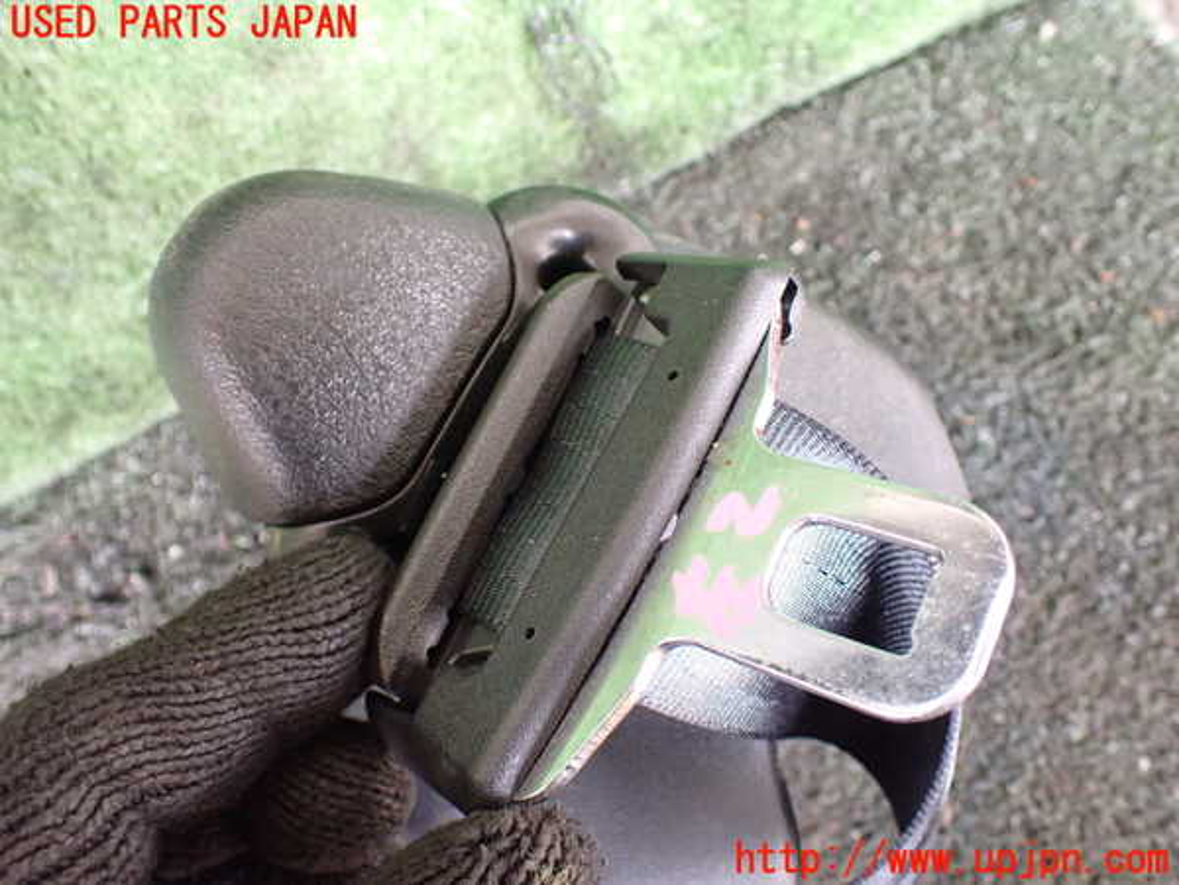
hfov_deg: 60.0
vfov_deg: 46.8
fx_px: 1022
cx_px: 590
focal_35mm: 30
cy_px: 442
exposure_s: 1/80
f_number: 2.3
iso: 800
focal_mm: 5.4
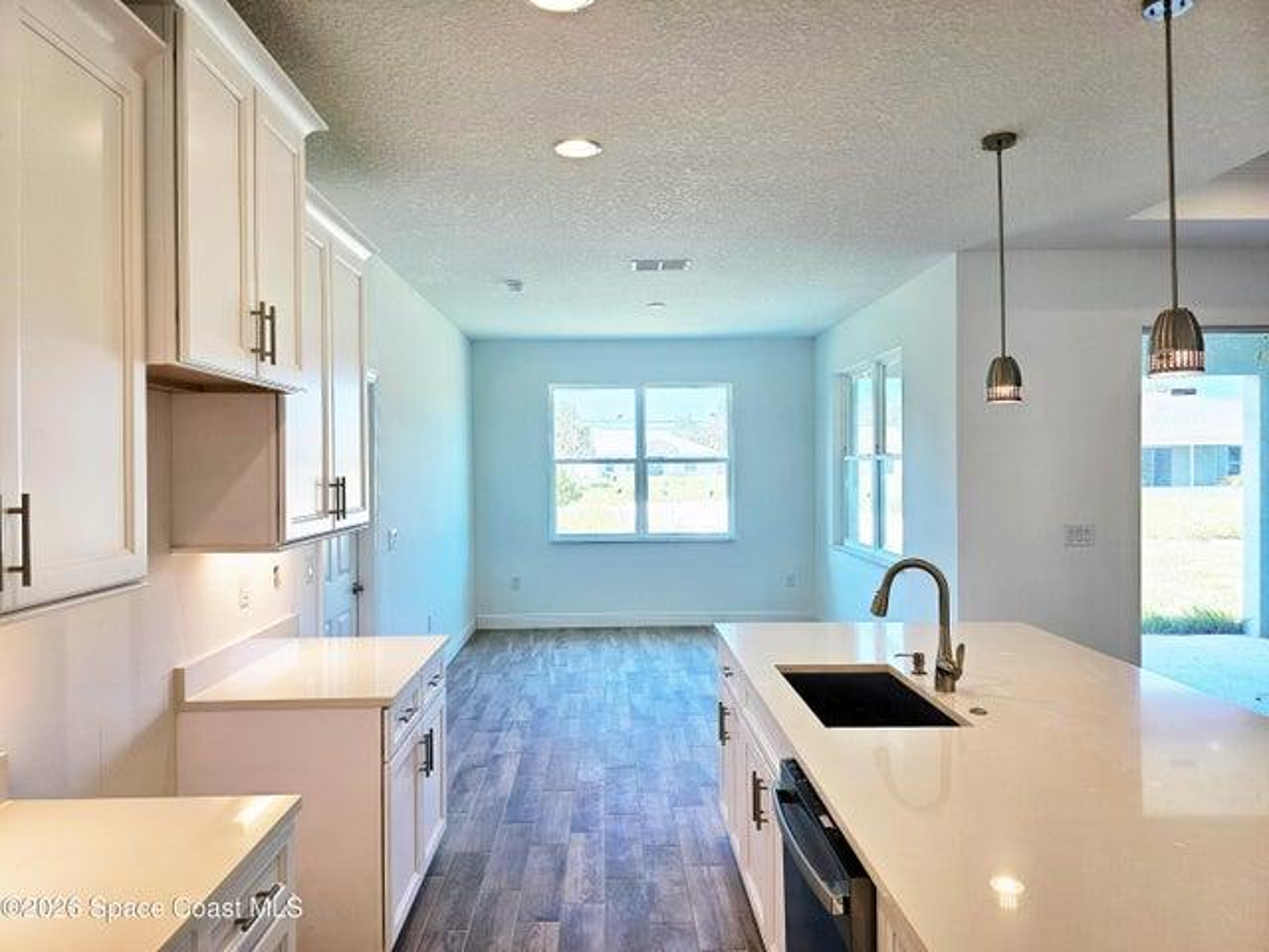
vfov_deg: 58.9
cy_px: 476
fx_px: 843
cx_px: 634
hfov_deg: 73.9
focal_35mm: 23
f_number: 1.7
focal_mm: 6.3
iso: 25
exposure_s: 1/120
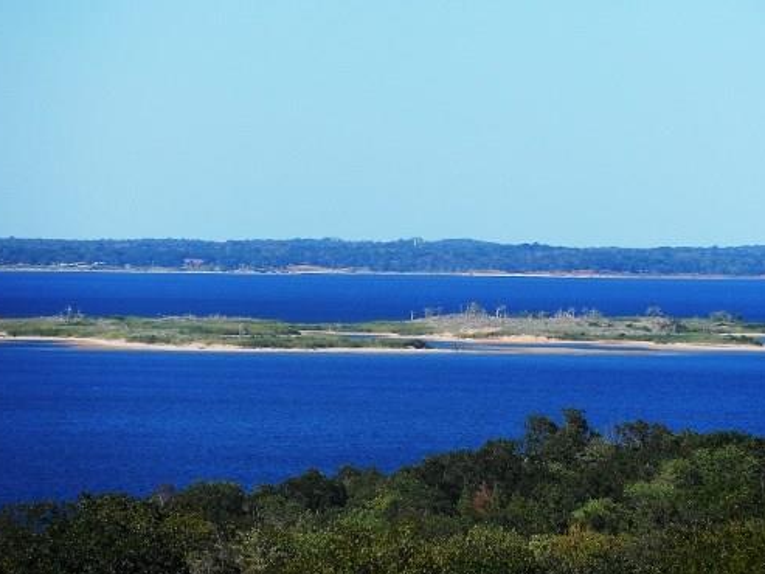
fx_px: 8776
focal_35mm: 397
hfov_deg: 5.0
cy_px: 236
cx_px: 475
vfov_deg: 3.7
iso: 80
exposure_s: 1/500
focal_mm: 49.7
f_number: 5.2
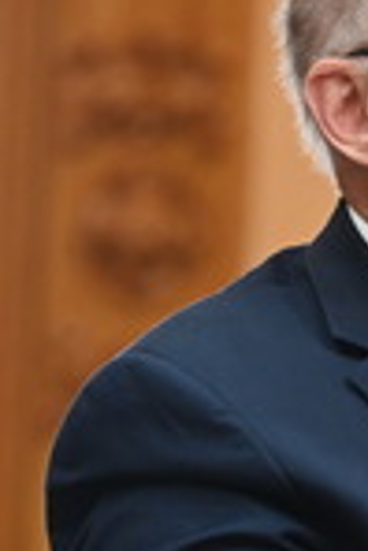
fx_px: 23602
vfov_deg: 1.3
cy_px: 484
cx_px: 613
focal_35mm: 1543
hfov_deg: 0.9
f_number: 5.6
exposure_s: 1/160
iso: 3200
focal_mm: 400
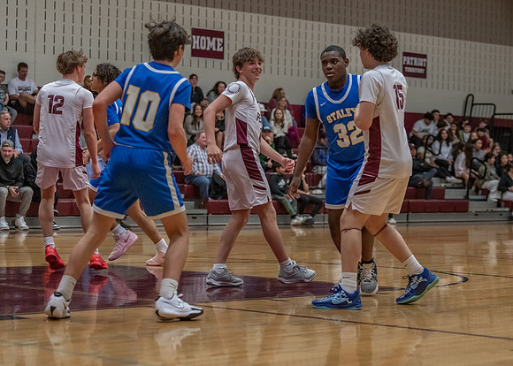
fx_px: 1363
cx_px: 310
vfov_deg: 15.3
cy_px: 224
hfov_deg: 21.3
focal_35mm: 94
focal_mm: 70
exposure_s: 1/1000
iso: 2500
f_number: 2.8
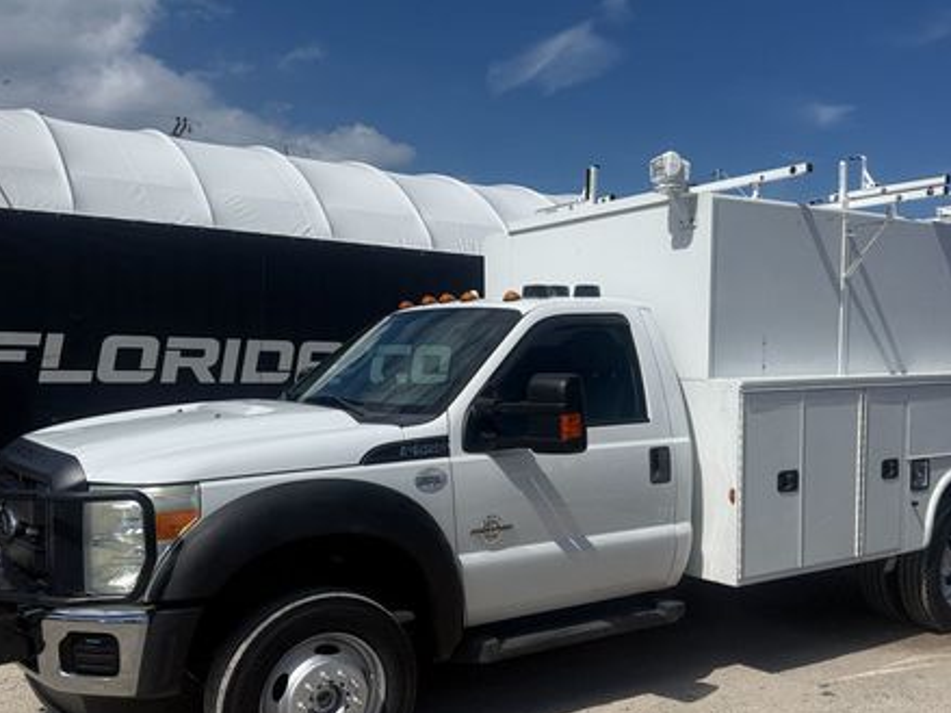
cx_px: 503
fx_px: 961
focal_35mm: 35
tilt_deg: -3.6
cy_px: 446
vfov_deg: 40.4
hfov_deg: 52.6
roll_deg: -2.7
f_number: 1.78
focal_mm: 6.76
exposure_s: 1/14286
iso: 80
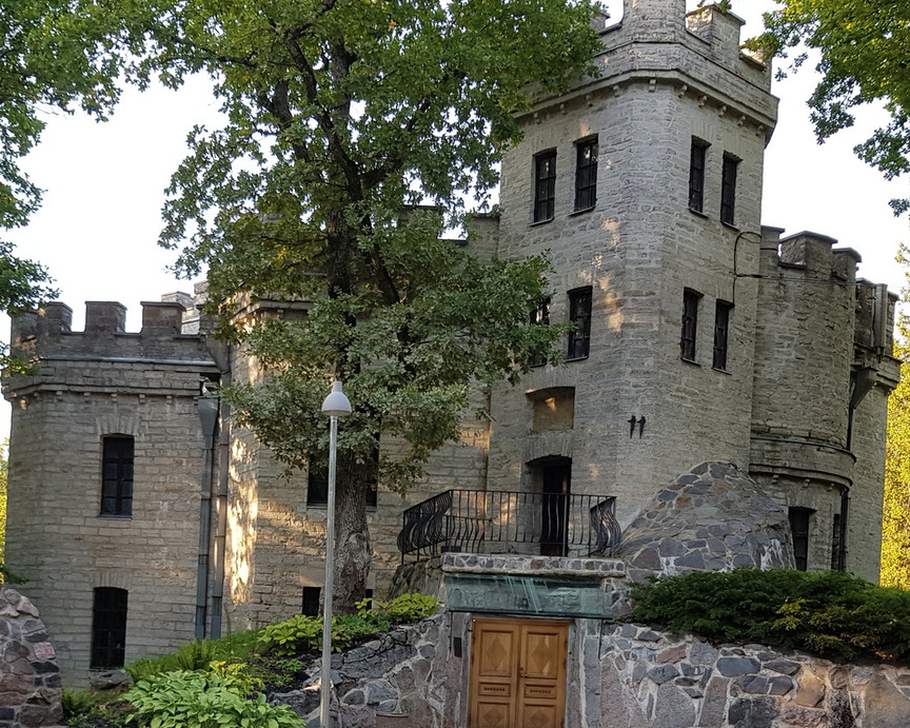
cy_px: 623
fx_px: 1266
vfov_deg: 30.9
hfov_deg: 39.4
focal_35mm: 47
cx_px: 361
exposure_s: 1/246
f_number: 1.7
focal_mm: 4.2
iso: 40
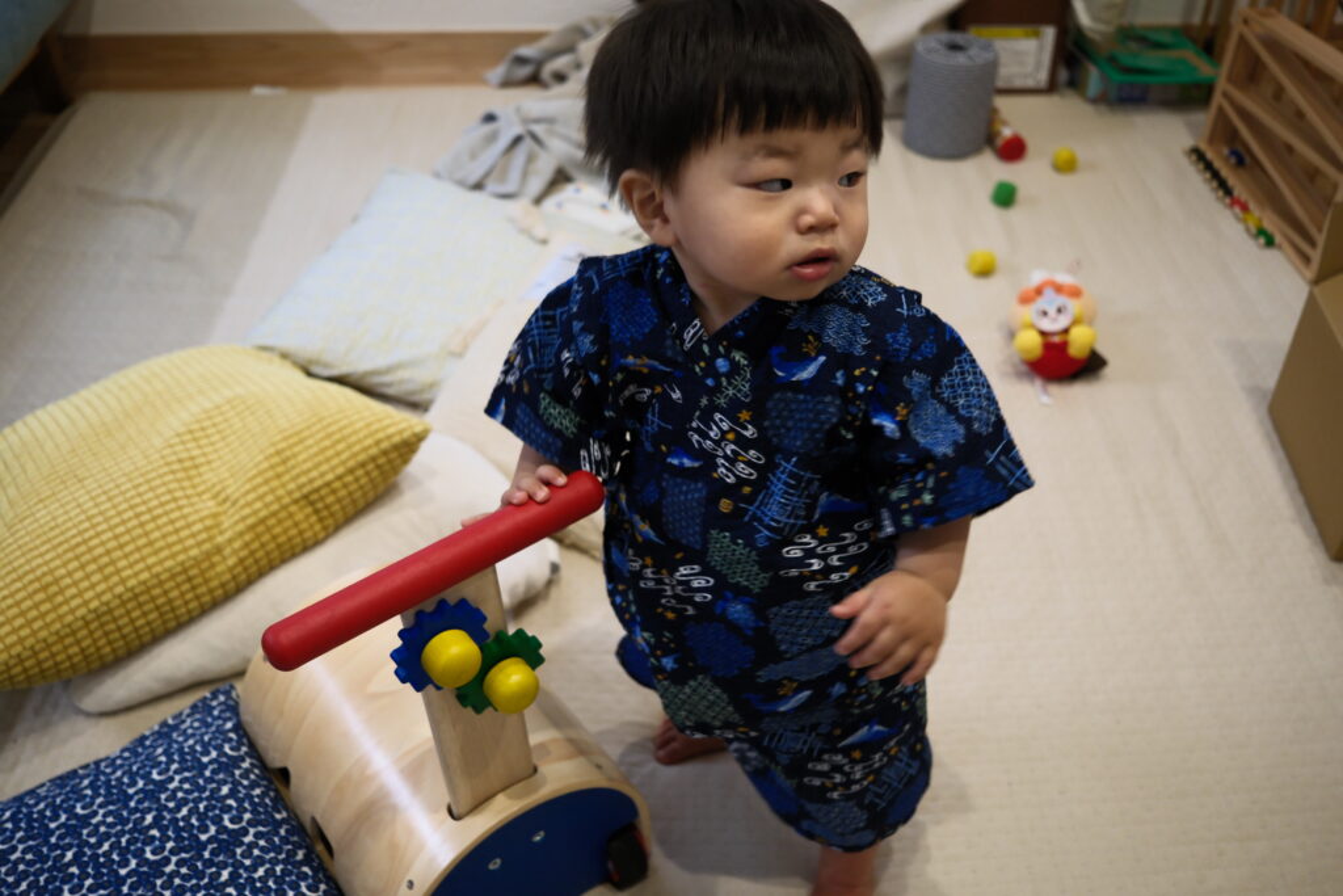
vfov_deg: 37.9
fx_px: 1306
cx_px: 672
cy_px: 448
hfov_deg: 54.4
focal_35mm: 35
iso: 800
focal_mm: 23
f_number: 2.8
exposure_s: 1/56
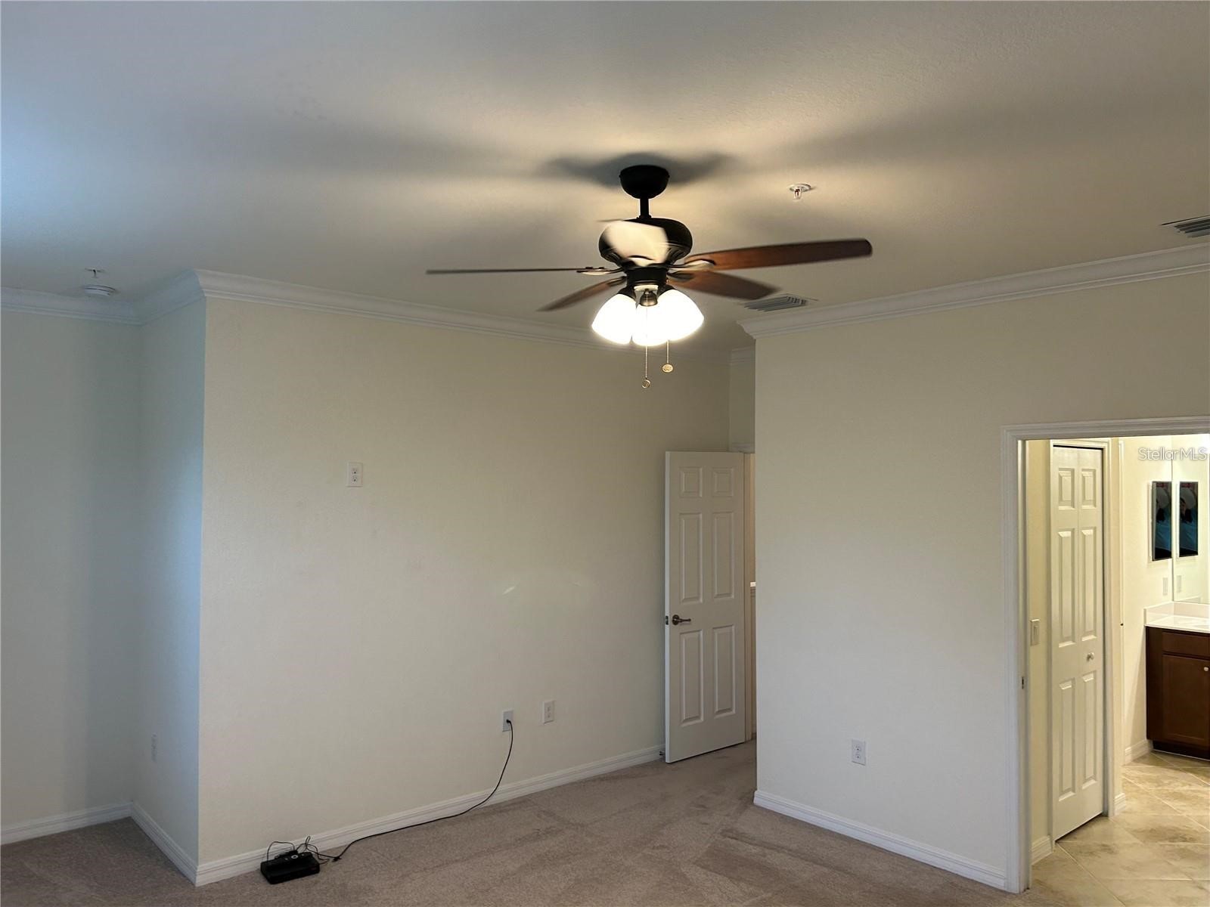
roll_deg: +0.1
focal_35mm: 26
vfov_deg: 53.1
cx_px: 605
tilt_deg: +1.0
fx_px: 909
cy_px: 454
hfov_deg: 67.3
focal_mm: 5.7
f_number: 1.5
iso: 80
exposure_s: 1/60
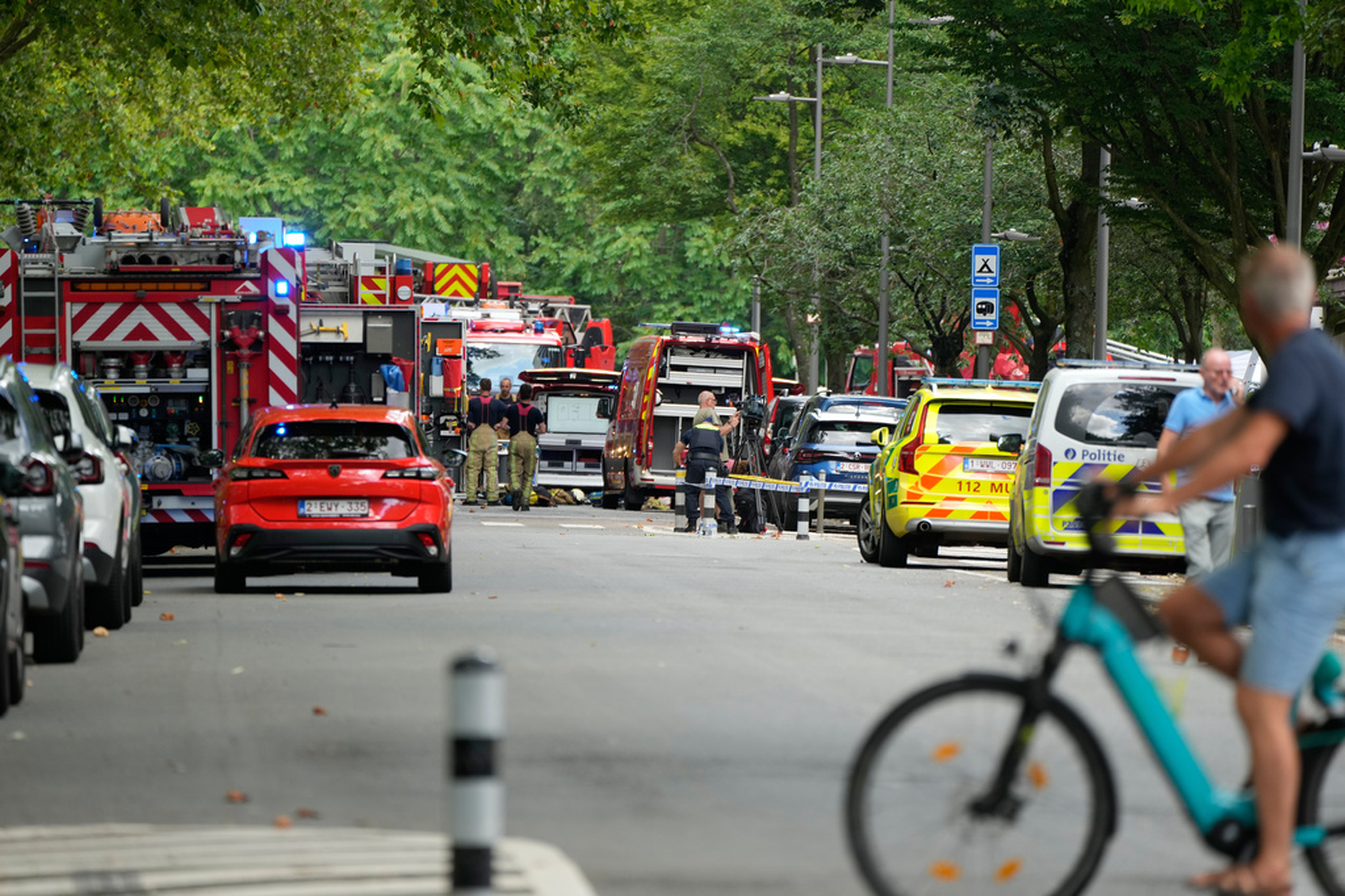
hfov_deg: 5.2
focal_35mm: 400
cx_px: 672
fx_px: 14939
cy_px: 448
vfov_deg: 3.4
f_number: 5.6
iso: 500
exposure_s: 1/200
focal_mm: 400
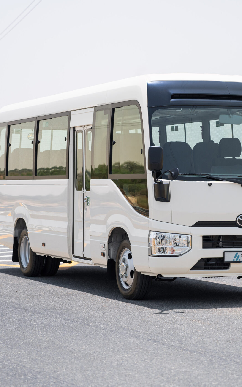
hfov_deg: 12.1
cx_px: 168
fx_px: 1140
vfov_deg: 19.3
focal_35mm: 108
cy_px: 194
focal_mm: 70
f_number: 2.8
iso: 400
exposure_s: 1/250
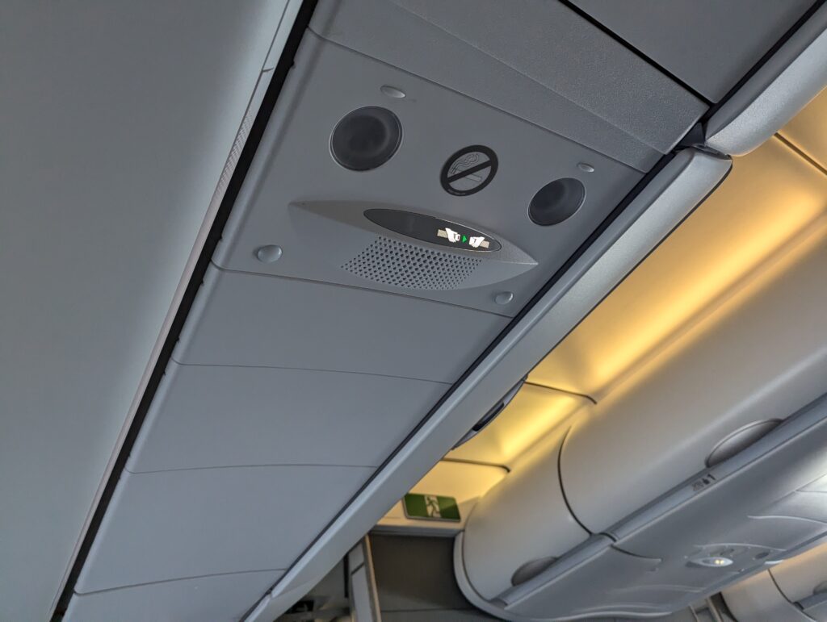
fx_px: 574
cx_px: 414
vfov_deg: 56.9
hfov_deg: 71.5
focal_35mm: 24
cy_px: 311
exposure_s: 1/183
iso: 669
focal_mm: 6.81
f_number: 1.85
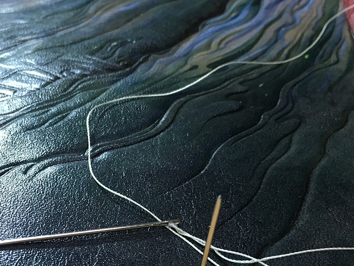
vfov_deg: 26.7
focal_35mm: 54
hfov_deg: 35.3
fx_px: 553
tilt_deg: -45.2
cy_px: 203
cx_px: 127
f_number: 2.2
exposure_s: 1/33
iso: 250
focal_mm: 4.15
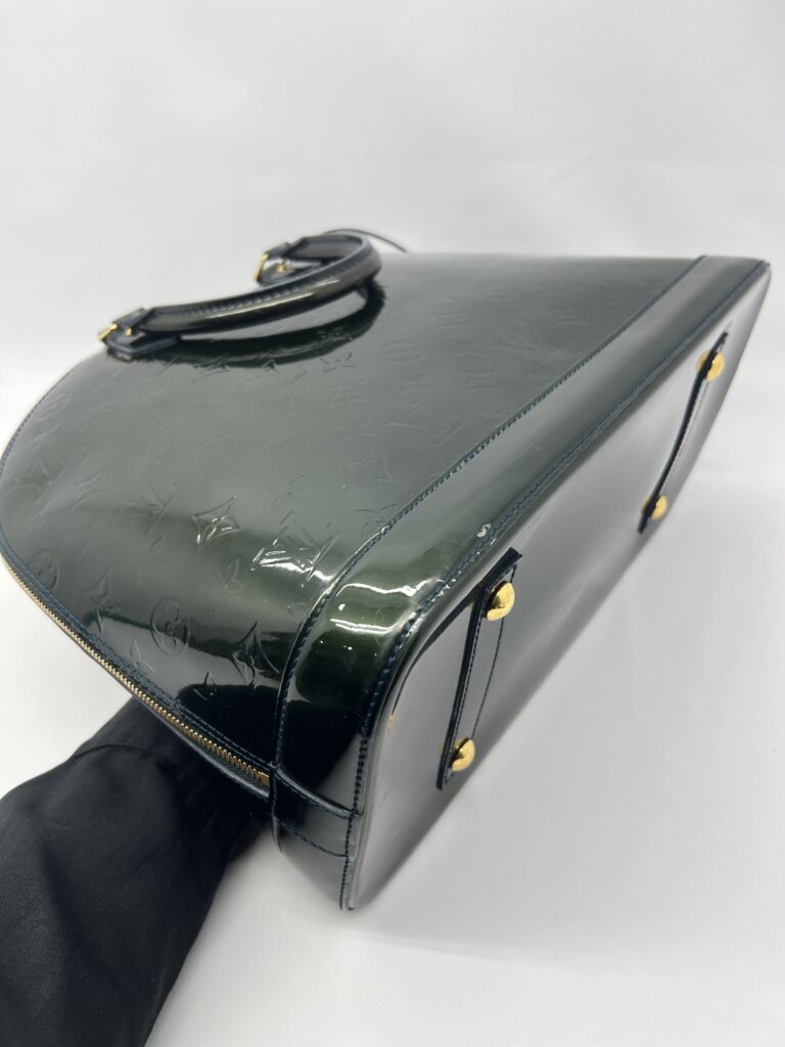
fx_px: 786
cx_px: 392
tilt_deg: -37.3
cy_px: 524
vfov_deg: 67.3
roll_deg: +2.0
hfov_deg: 53.1
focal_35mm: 26
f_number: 1.5
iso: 32
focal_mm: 5.7
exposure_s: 1/103
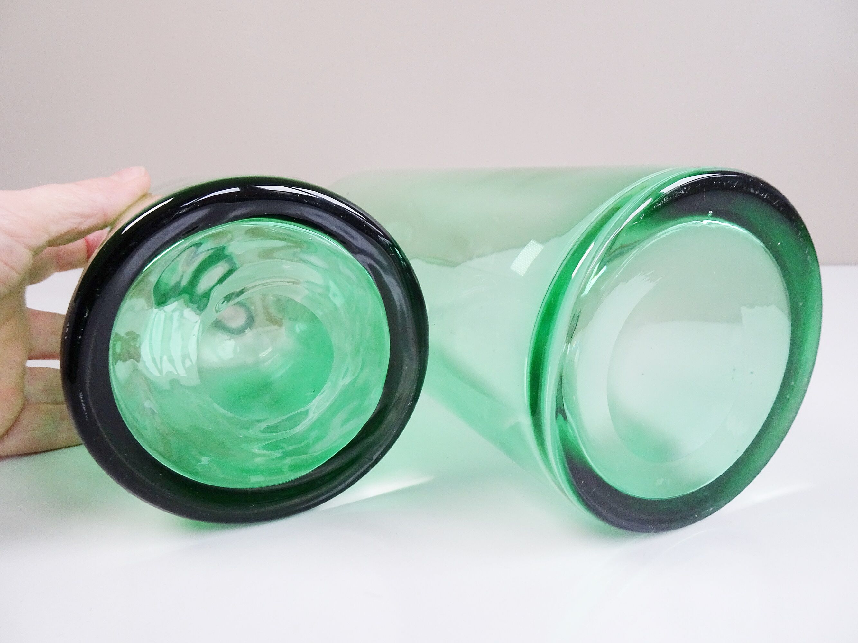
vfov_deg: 56.8
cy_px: 322
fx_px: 595
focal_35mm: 24
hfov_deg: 71.6
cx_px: 429
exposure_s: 1/30
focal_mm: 4.1
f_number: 3.5
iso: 160
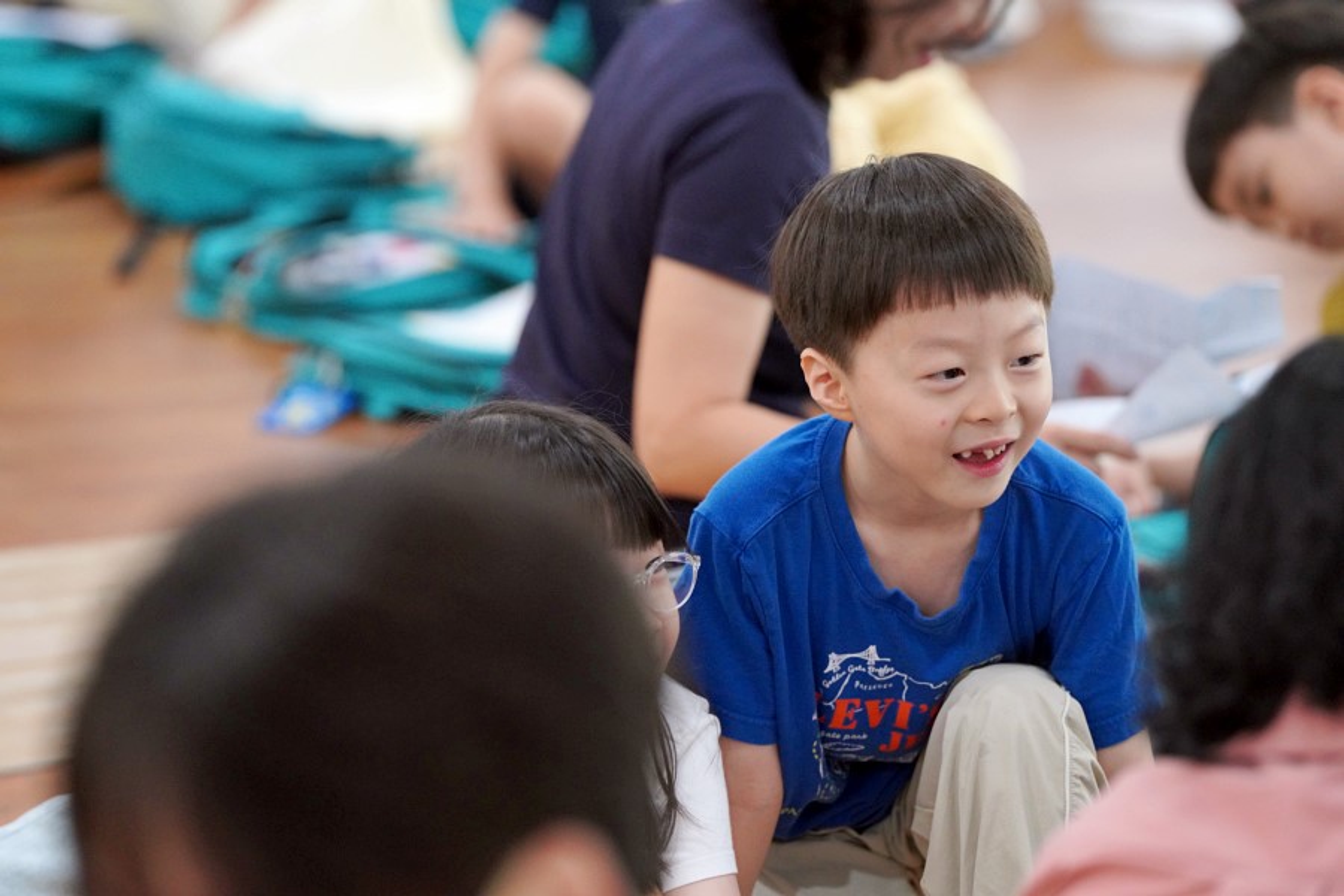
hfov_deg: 10.3
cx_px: 672
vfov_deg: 6.9
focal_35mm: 200
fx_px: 7466
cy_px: 448
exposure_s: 1/250
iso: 4000
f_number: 4
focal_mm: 200
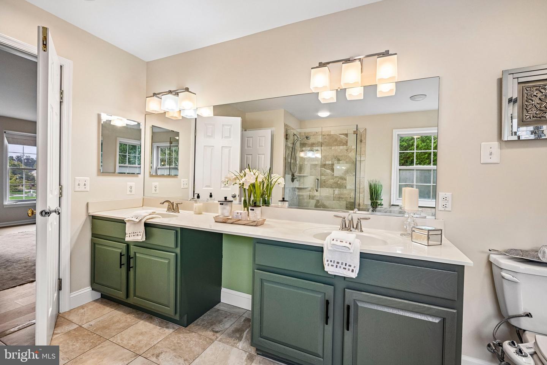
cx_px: 274
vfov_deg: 73.7
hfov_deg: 96.7
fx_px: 243
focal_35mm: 16
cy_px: 182
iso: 800
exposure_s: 1/100
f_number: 8
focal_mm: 16
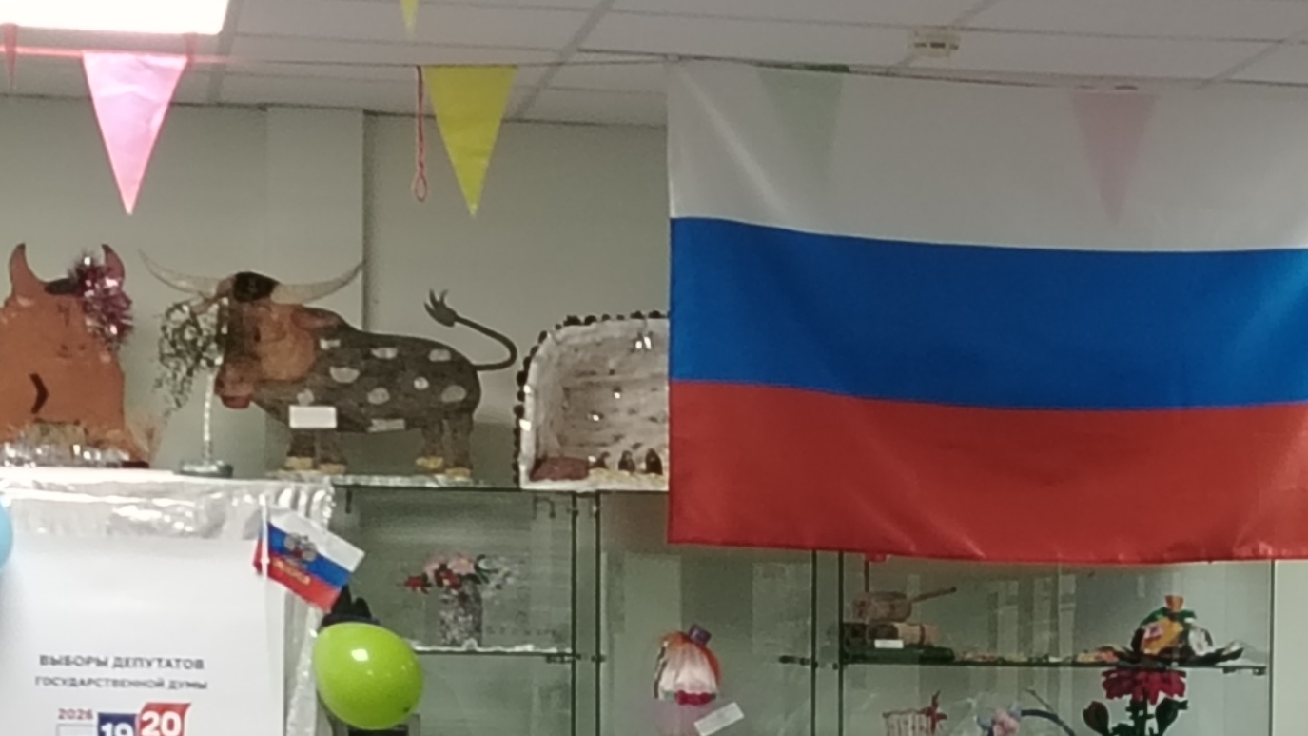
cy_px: 989
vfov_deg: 8.0
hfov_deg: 14.2
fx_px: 5167
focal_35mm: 149
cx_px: 1266
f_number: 1.75
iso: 509
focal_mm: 5.25
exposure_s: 1/50
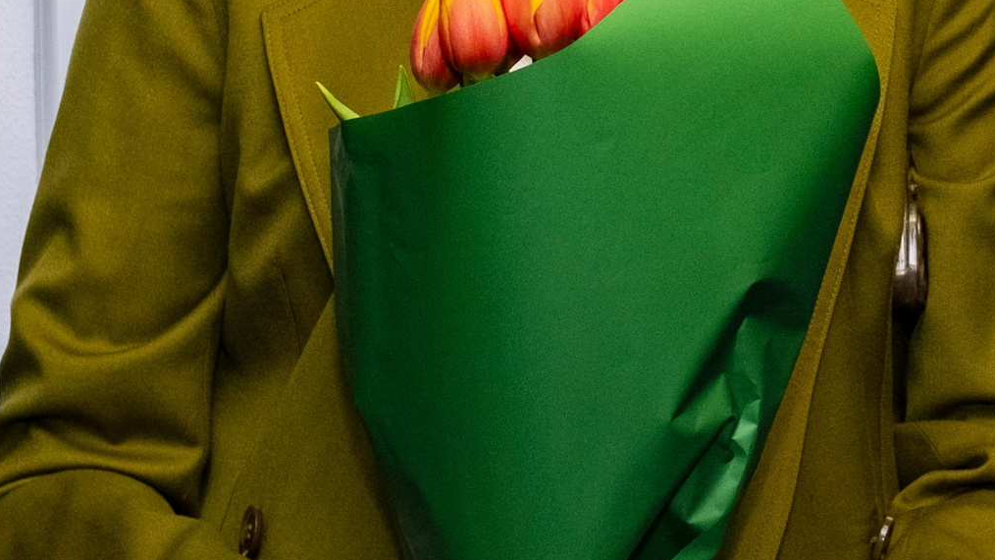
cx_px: 968
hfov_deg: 14.3
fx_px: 3904
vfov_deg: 8.1
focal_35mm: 148
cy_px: -46
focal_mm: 23
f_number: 3.6
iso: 500
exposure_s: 1/180
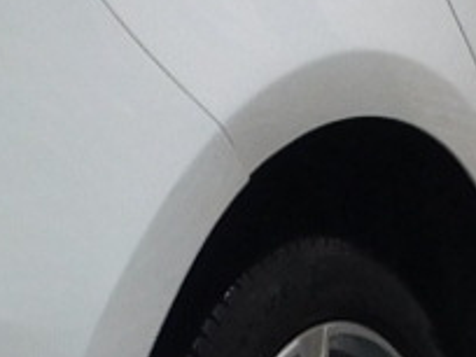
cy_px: 103
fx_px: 2475
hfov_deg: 10.6
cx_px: -252
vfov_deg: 8.2
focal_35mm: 180
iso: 140
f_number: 3
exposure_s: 1/30
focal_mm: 4
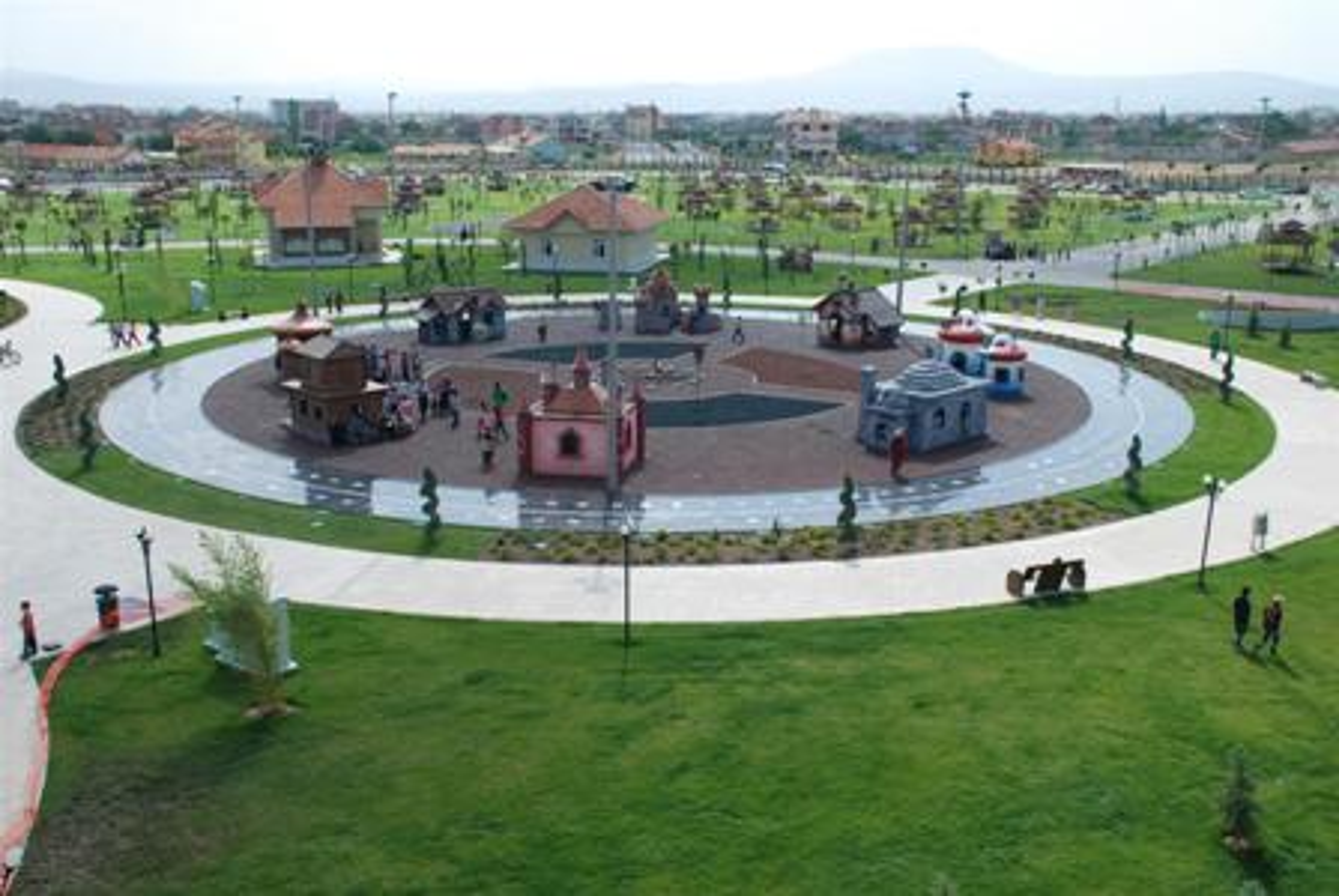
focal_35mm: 36
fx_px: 1341
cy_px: 448
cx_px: 670
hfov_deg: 53.1
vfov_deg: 37.0
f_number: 9
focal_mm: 24
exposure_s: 1/320
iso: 200
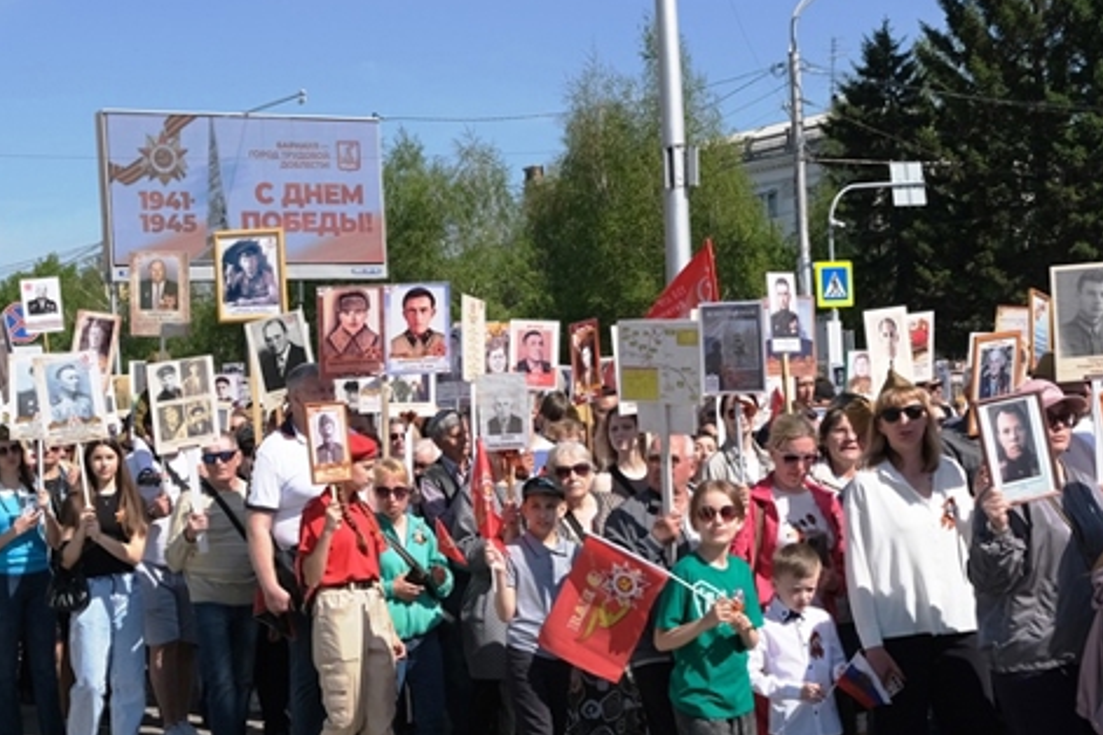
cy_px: 496
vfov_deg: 26.3
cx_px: 503
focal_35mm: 51
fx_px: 1562
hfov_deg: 38.9
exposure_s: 1/900
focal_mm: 21.2
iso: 160
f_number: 5.6
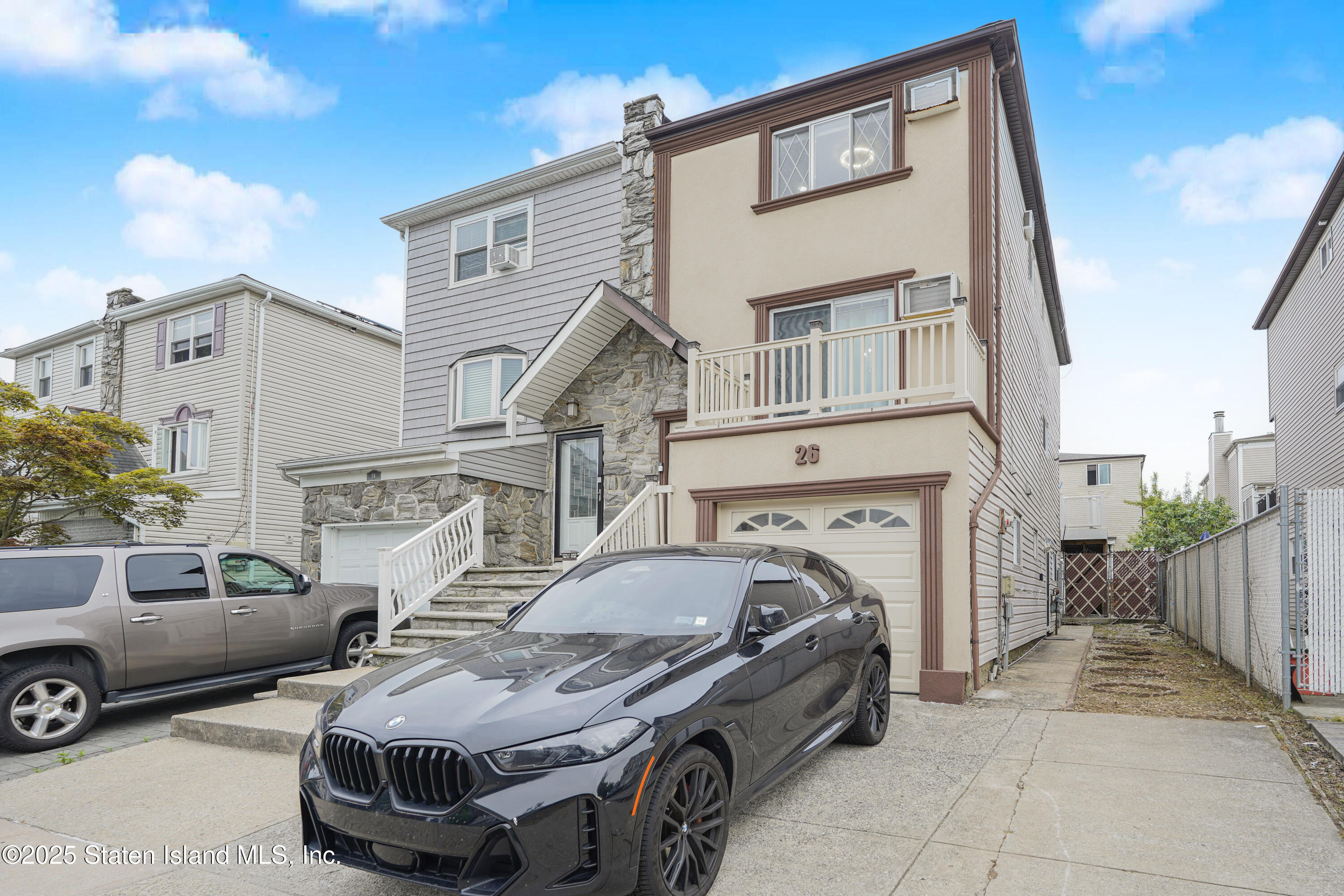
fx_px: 728
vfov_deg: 63.2
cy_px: 448
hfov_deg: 85.4
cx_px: 672
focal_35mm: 20
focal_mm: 19.5
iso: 100
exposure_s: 1/50
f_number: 5
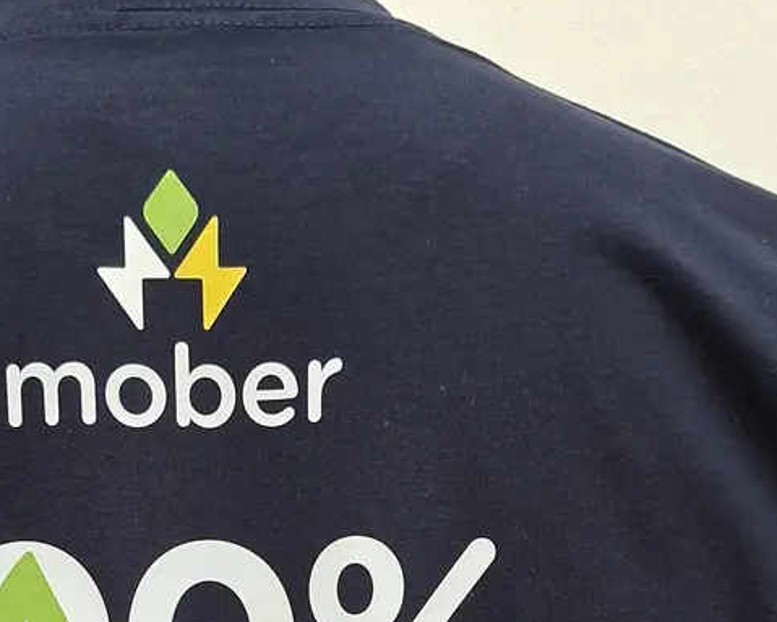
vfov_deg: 18.3
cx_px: 204
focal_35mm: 75
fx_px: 1724
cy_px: 916
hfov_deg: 25.1
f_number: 1.8
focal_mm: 5.54
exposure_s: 1/100
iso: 125
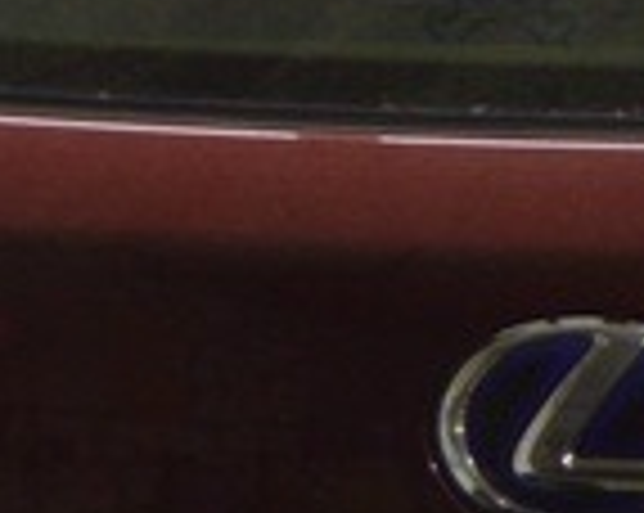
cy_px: -124
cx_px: 567
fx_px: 4803
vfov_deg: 6.1
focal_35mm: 252
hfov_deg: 7.7
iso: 400
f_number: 4
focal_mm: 25
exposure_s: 1/40
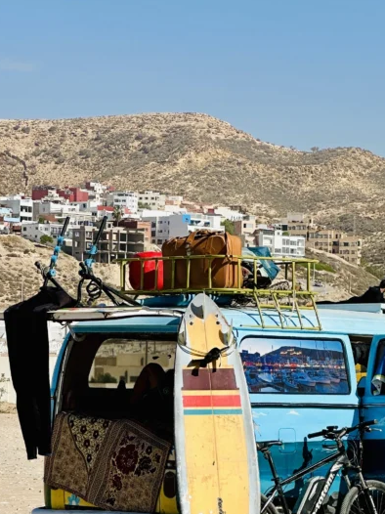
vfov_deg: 13.1
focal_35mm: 150
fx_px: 2226
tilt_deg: -0.4
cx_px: 345
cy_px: 380
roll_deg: -1.3
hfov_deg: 9.8
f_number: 2.8
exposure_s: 1/1410
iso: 32
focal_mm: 9
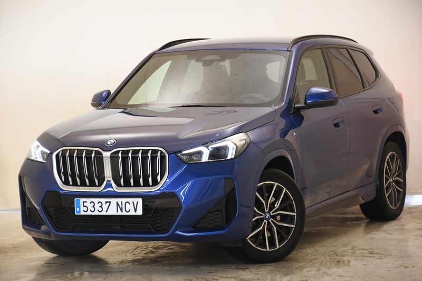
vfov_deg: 10.2
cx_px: 211
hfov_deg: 15.2
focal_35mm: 135
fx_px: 1582
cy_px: 140
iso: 640
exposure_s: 1/25
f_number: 5.3
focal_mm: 90
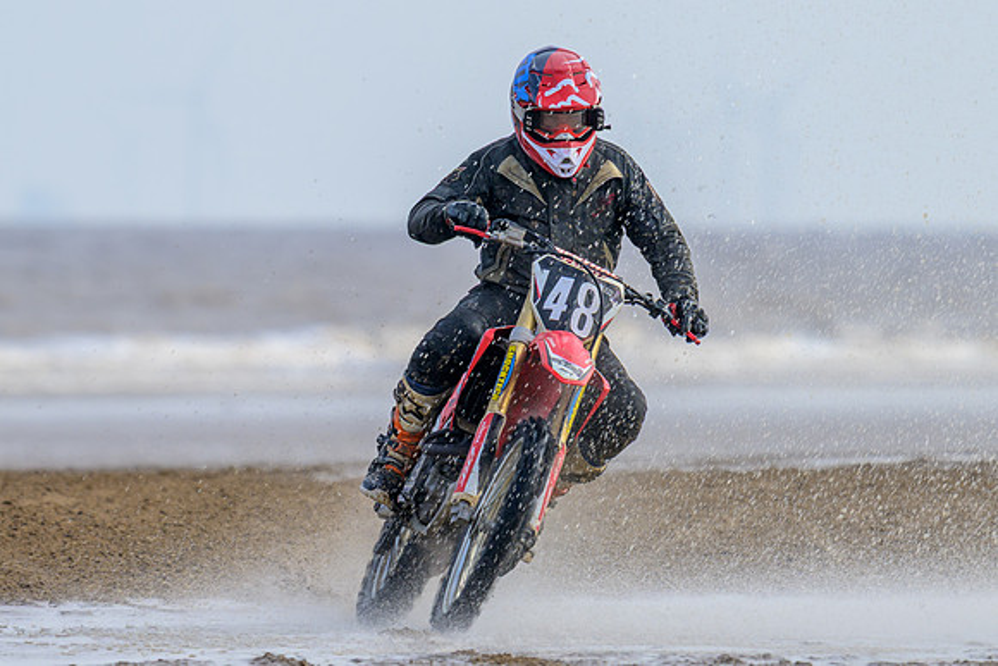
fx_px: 30958
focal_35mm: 1117
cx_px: 442
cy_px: 347
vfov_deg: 1.2
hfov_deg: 1.8
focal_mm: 600
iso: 280
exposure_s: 1/500
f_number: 8
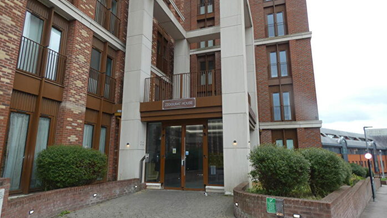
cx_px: 194
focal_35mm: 22
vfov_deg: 51.5
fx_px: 226
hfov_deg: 81.2
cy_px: 109
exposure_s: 1/125
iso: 80
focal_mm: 3.6
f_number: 2.8
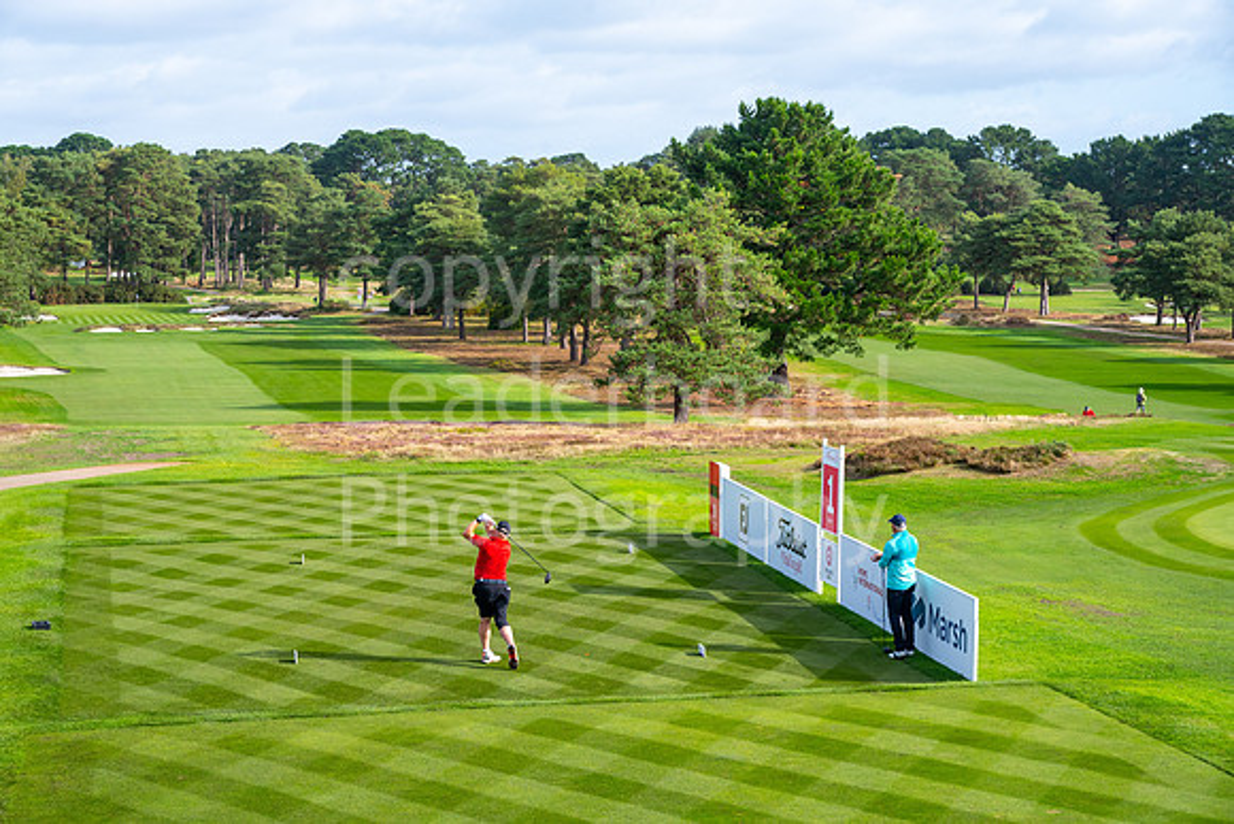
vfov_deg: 18.4
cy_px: 412
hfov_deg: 27.3
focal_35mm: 74
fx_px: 2537
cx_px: 617
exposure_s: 1/640
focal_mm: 74
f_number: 9
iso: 500
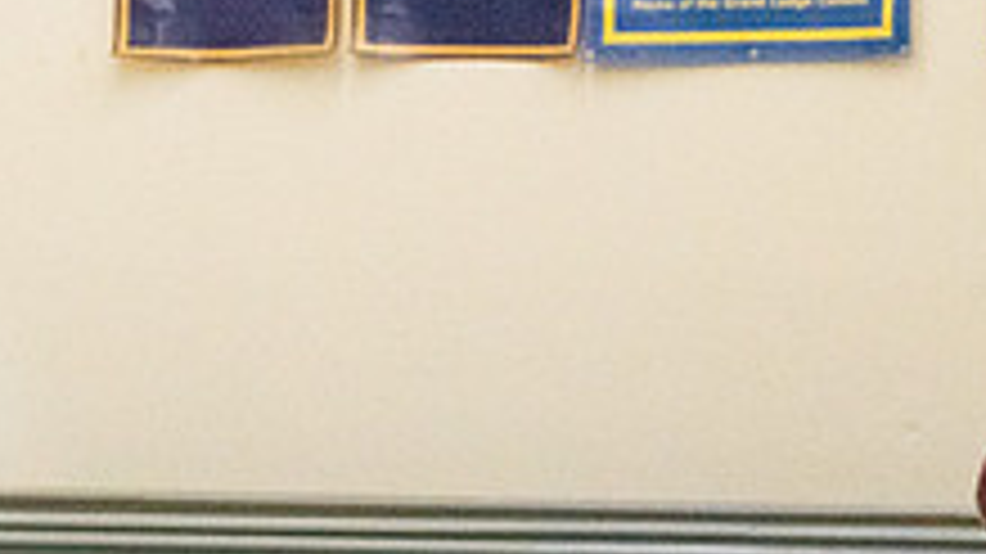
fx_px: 5802
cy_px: 115
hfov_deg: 9.6
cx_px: 1198
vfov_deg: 5.5
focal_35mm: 222
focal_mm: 80
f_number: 4.5
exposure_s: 1/1250
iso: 10000
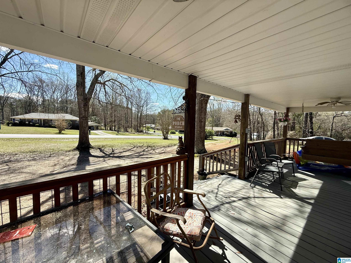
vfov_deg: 85.7
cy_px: 132
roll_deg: -1.0
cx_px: 176
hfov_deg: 102.1
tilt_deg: -2.7
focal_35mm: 14
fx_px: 142
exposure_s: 1/901
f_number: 2.2
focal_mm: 2.22
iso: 50
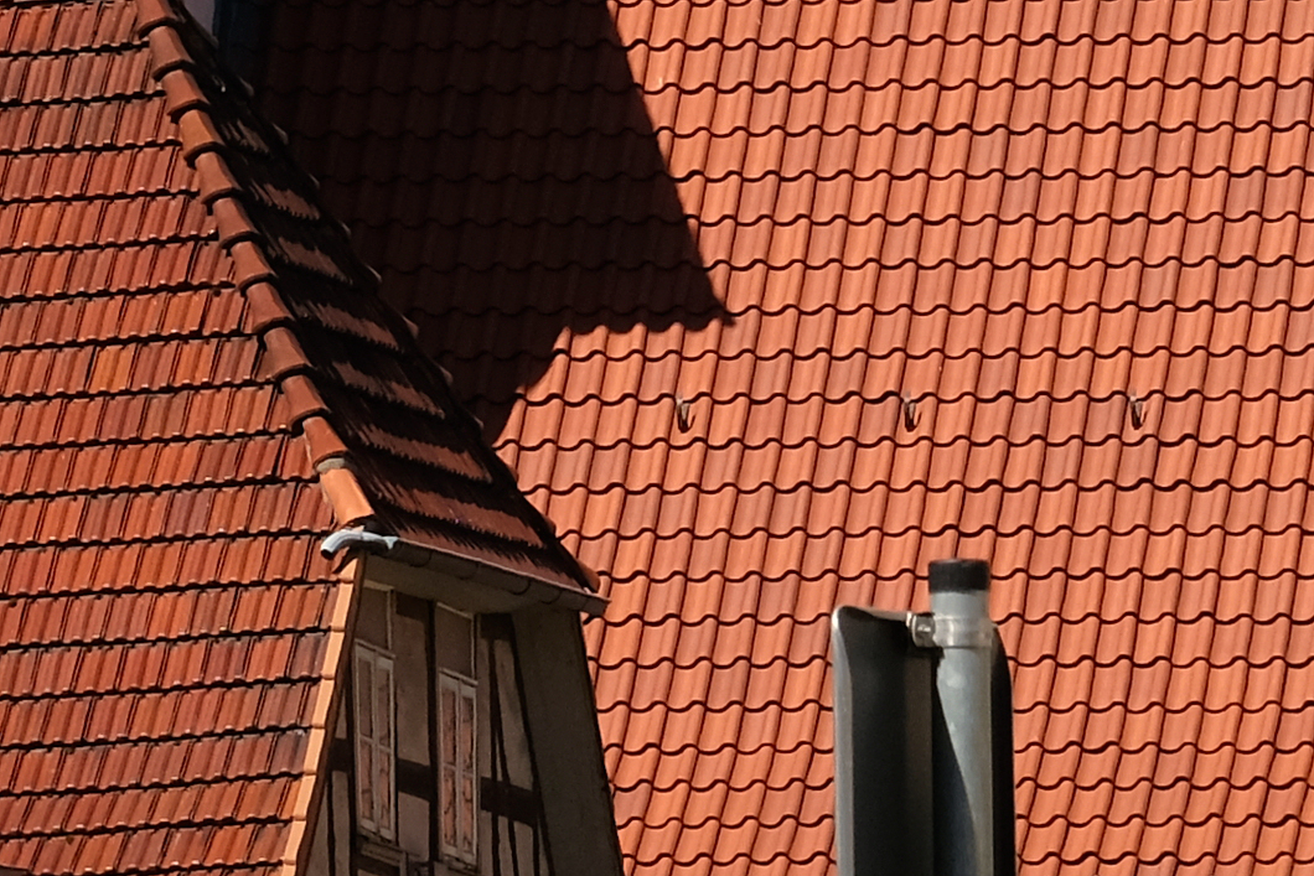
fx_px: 23143
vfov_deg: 2.2
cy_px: -1393
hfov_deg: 3.2
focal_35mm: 634
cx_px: -517
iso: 400
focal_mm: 74.4
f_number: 10
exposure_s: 1/500
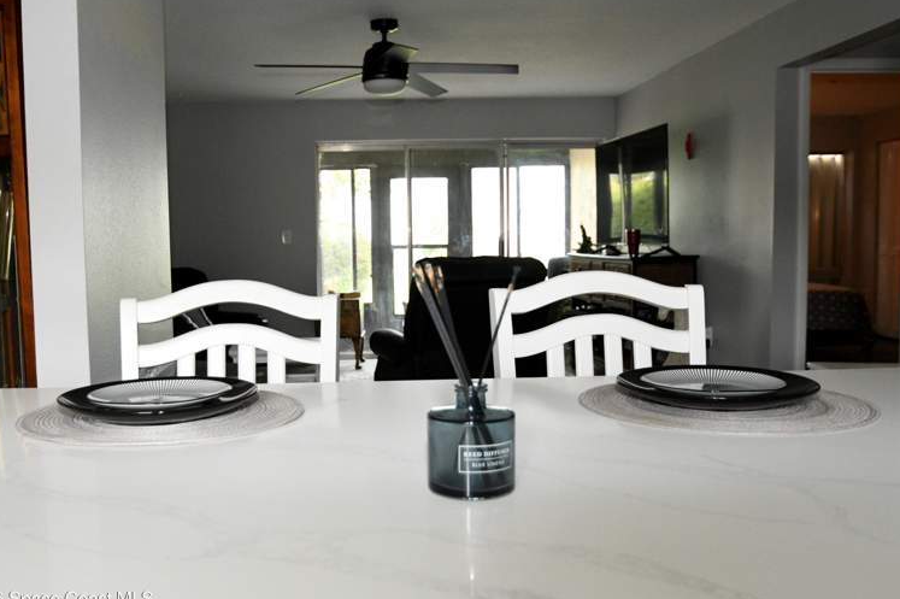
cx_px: 430
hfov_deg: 61.9
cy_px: 306
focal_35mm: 30
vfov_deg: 43.5
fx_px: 749
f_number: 5
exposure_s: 1/250
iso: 2000
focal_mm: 19
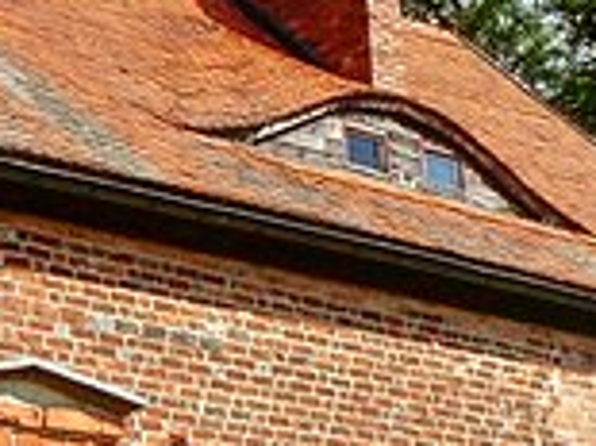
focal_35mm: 128
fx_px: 2202
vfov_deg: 11.4
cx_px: -108
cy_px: 506
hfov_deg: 14.9
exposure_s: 1/1250
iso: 100
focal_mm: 4
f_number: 8.6
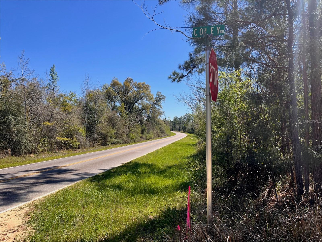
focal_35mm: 26
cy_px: 121
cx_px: 161
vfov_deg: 53.1
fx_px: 242
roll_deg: +0.4
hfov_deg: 67.3
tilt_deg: +0.8
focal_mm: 5.1
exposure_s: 1/2755
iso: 50
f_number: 1.6
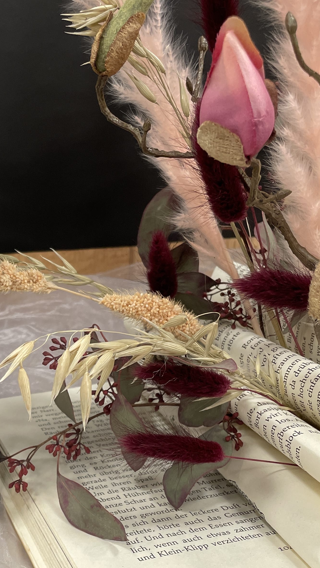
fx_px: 724
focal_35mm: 48
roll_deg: +2.7
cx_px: -5
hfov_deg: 23.8
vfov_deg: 42.2
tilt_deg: -21.8
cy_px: 389
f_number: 1.6
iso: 125
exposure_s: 1/118
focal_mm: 4.2
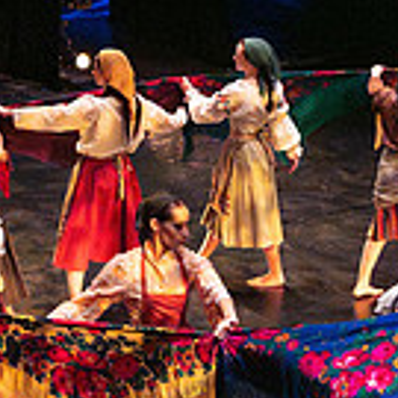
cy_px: 105
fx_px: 1587
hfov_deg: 14.2
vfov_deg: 14.2
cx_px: 330
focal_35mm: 122
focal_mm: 29.5
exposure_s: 1/250
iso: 2000
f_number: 2.8
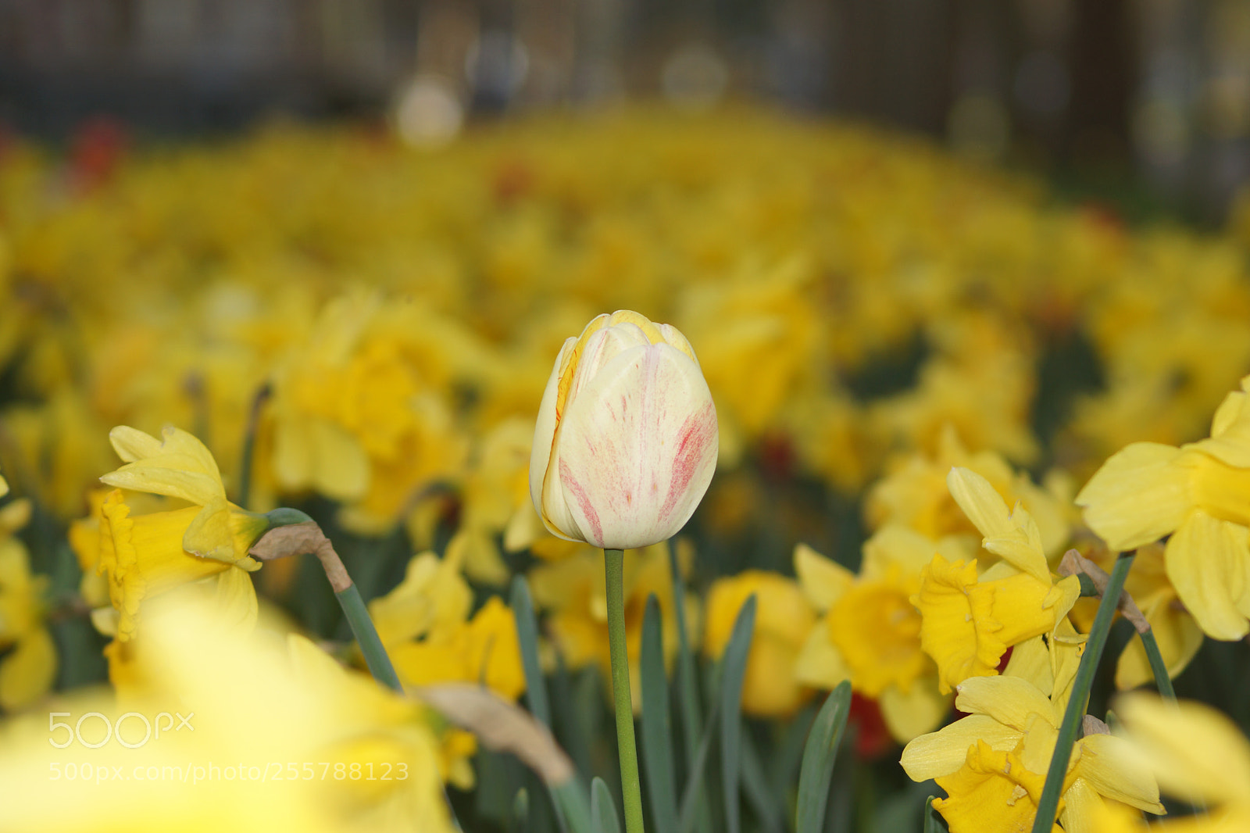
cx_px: 625
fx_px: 4686
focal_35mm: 135
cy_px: 416
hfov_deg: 15.2
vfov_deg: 10.2
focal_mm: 90
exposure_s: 1/160
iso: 100
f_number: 5
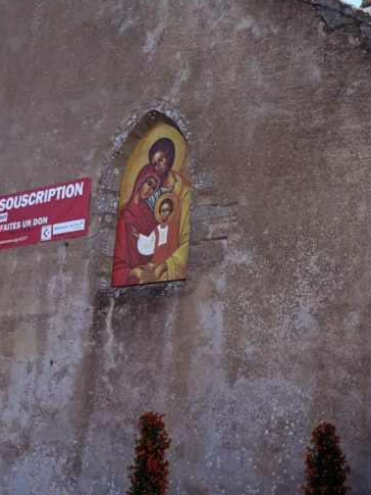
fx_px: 814
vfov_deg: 33.6
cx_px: 327
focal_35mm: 57
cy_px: 183
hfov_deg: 25.0
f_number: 1.7
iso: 40
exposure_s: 1/466
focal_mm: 3.71
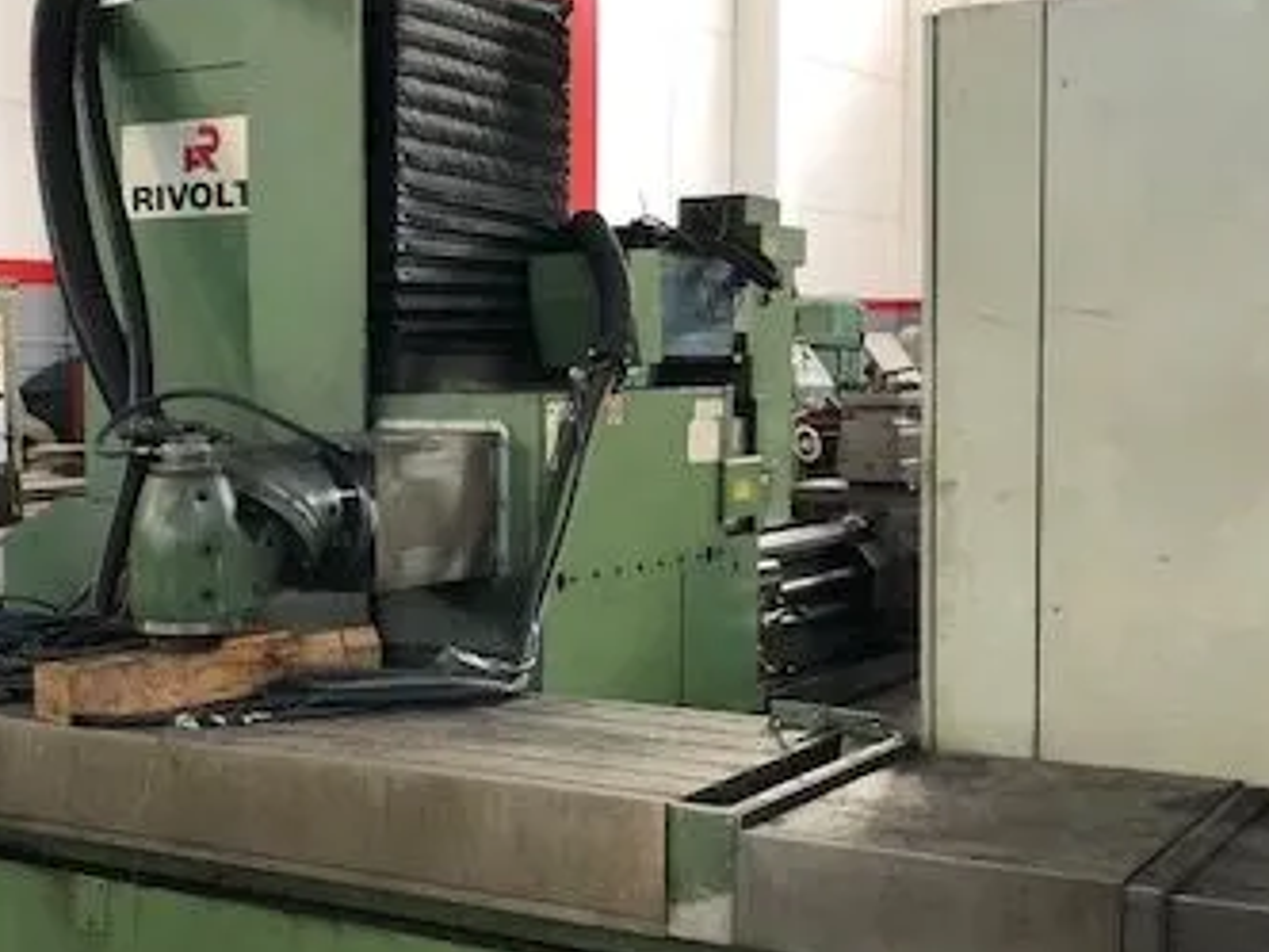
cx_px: 420
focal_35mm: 54
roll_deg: +0.4
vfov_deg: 27.0
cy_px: 577
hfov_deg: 35.2
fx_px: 1980
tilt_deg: -5.9
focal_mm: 4
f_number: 1.8
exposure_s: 1/17
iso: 80
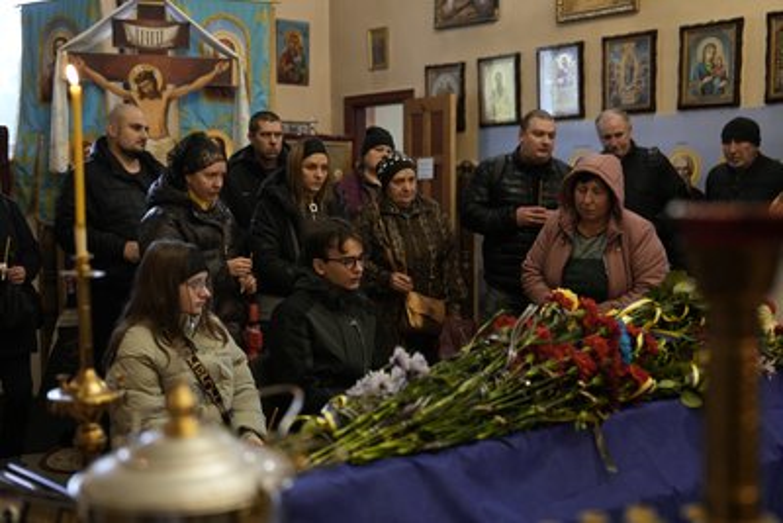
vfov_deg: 28.7
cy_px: 262
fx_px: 1023
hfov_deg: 41.9
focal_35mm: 47
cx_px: 392
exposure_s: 1/60
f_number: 2.8
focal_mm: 47
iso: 2000
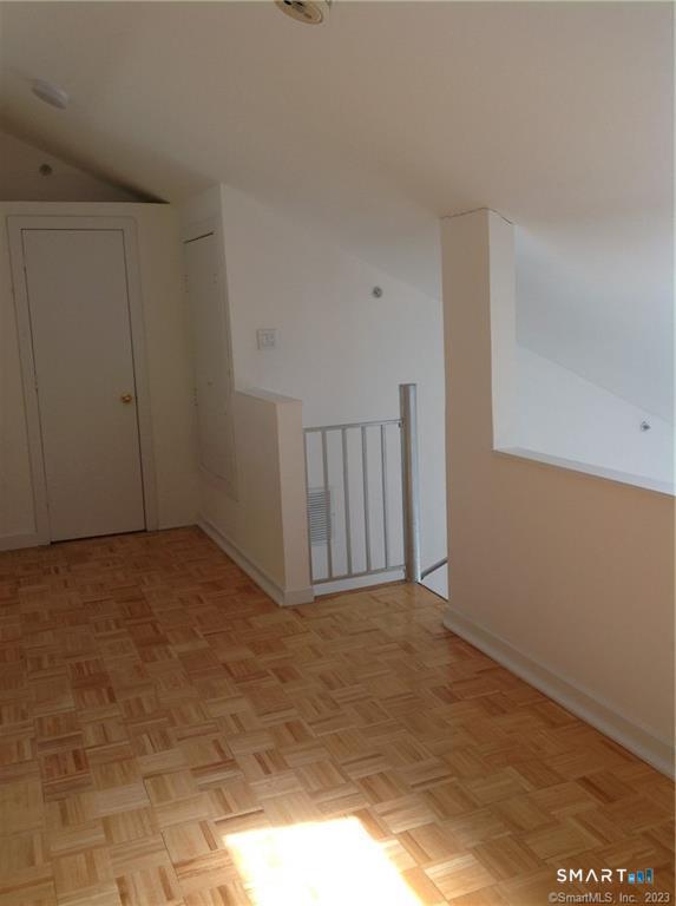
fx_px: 914
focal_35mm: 35
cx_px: 338
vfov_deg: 52.7
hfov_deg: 40.6
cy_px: 453
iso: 50
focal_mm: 4.28
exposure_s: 1/178
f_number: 2.4
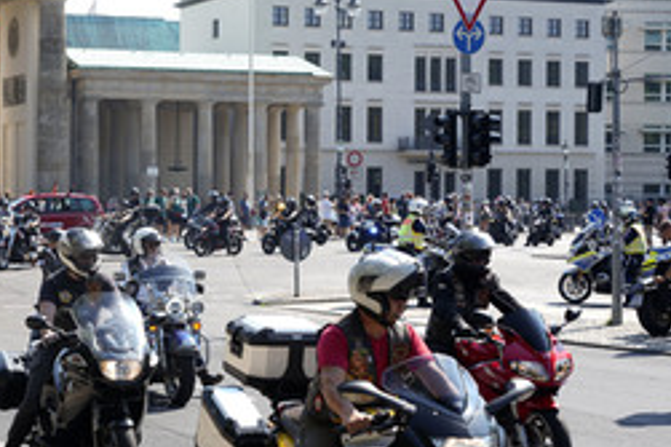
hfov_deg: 22.4
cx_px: 162
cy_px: 260
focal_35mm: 90
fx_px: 1676
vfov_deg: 15.2
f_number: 5.6
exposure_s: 1/125
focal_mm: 50
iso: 64
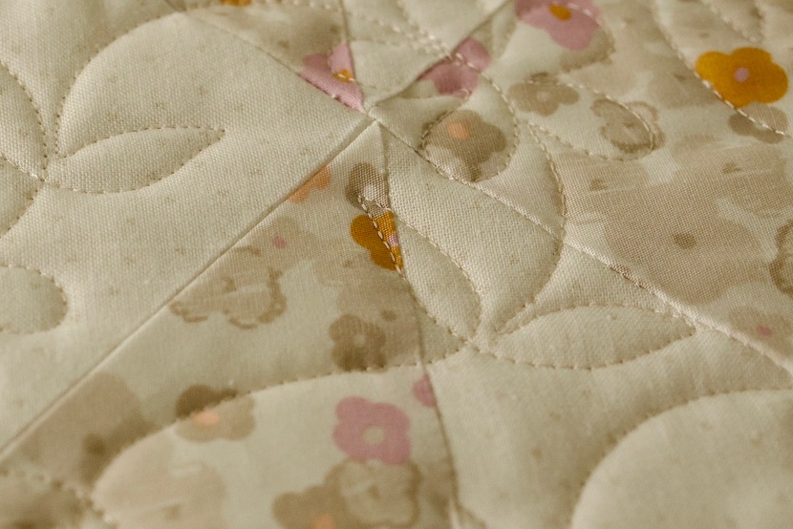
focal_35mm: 112
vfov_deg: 12.2
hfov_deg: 16.9
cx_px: -291
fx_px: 2476
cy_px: 152
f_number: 3.2
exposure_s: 1/160
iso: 400
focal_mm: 27
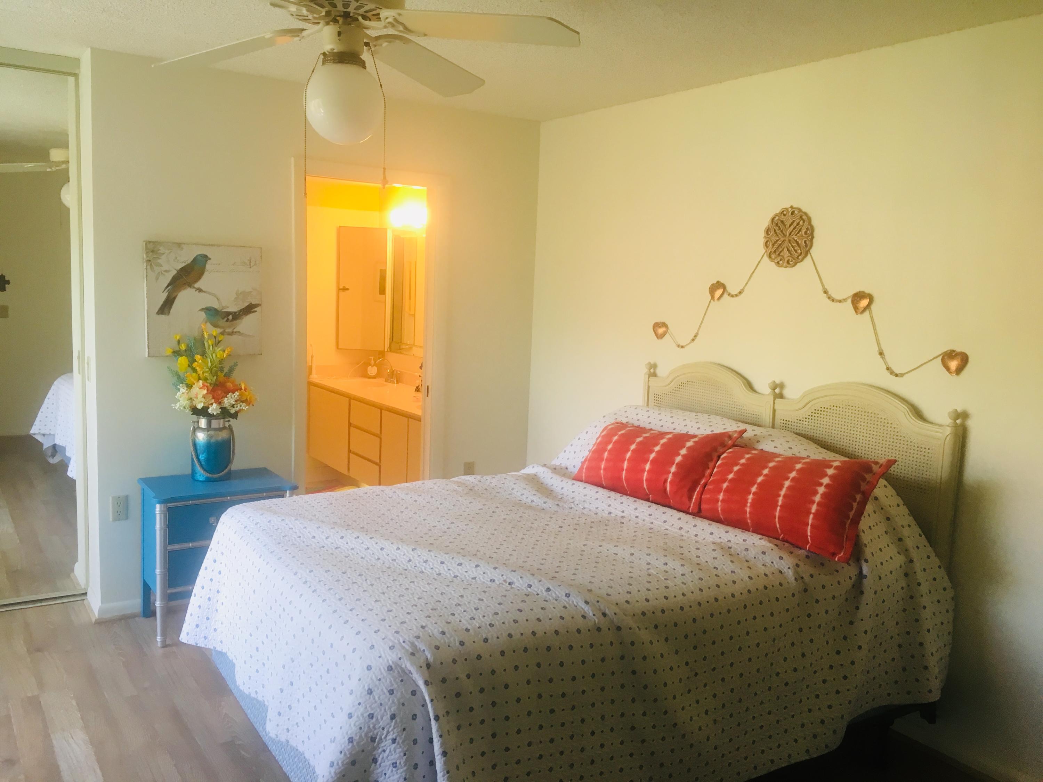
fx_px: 874
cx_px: 522
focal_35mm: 29
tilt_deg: -7.5
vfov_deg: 48.2
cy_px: 391
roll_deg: -2.3
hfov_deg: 61.7
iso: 50
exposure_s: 1/30
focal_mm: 4.15
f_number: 2.2
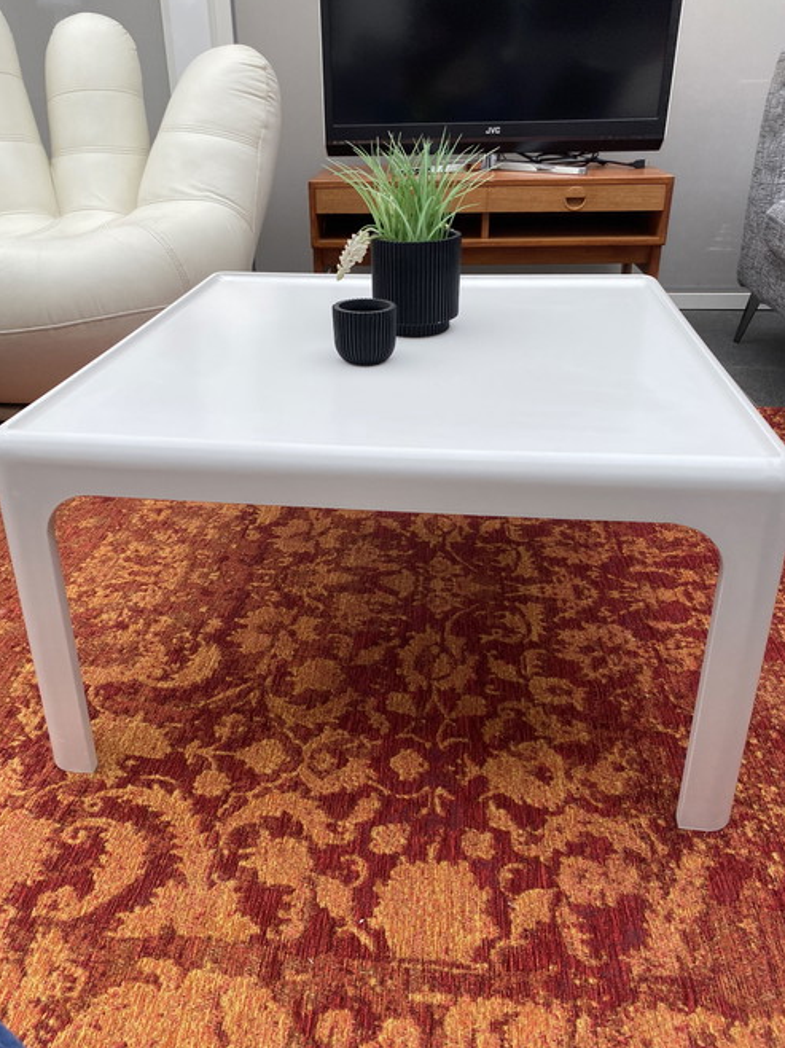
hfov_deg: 51.3
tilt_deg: -23.4
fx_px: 817
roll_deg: +1.4
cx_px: 379
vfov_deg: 65.3
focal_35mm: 27
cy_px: 509
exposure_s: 1/491
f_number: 1.8
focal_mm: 4.25
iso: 32
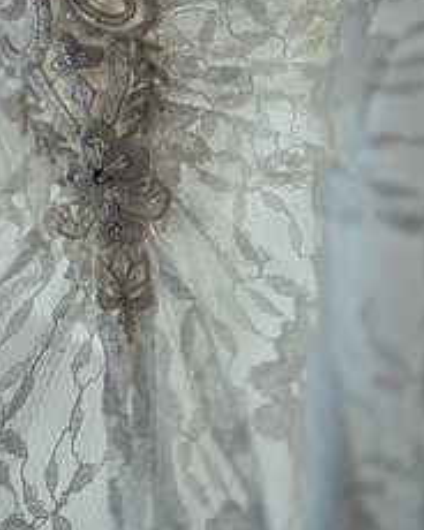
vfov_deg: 22.7
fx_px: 1302
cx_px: -76
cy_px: 98
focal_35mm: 83
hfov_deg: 17.7
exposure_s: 1/500
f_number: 1.6
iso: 200
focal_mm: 35
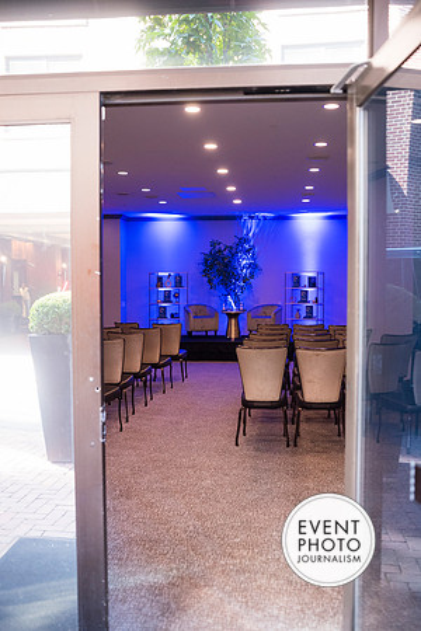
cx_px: 210
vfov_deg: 54.4
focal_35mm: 35
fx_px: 614
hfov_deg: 37.9
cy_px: 316
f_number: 2.8
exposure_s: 1/200
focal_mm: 35
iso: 1600
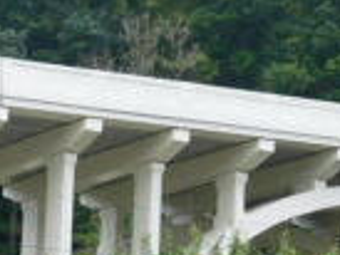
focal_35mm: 183
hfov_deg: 10.5
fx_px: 1799
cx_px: -132
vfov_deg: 7.9
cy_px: 443
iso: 125
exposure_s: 1/60
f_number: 3.5
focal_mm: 6.3
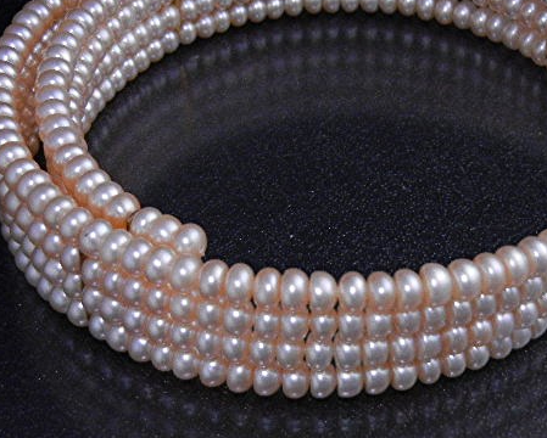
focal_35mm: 82
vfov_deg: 18.7
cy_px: 175
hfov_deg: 23.2
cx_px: 336
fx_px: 1329
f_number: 8
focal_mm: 10.6
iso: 800
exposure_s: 1/30
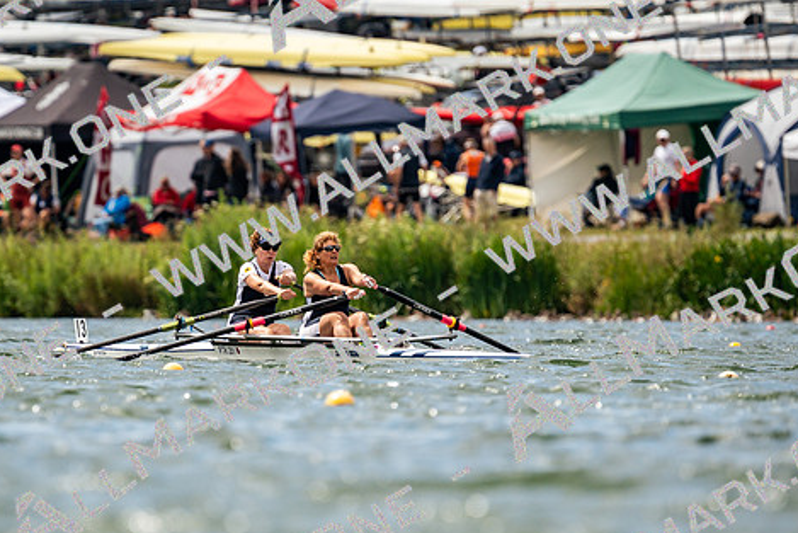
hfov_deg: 1.9
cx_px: 361
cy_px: 302
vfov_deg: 1.2
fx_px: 24678
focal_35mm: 1113
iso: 320
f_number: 6.3
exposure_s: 1/2000
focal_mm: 600
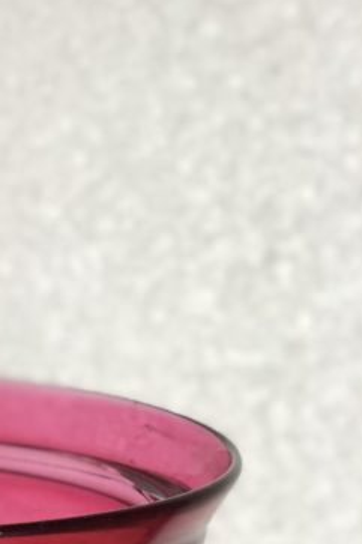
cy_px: 762
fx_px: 2310
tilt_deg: -18.6
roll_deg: -0.5
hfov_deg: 8.7
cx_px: -204
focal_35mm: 153
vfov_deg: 12.9
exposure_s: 1/50
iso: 40
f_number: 2.4
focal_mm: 6
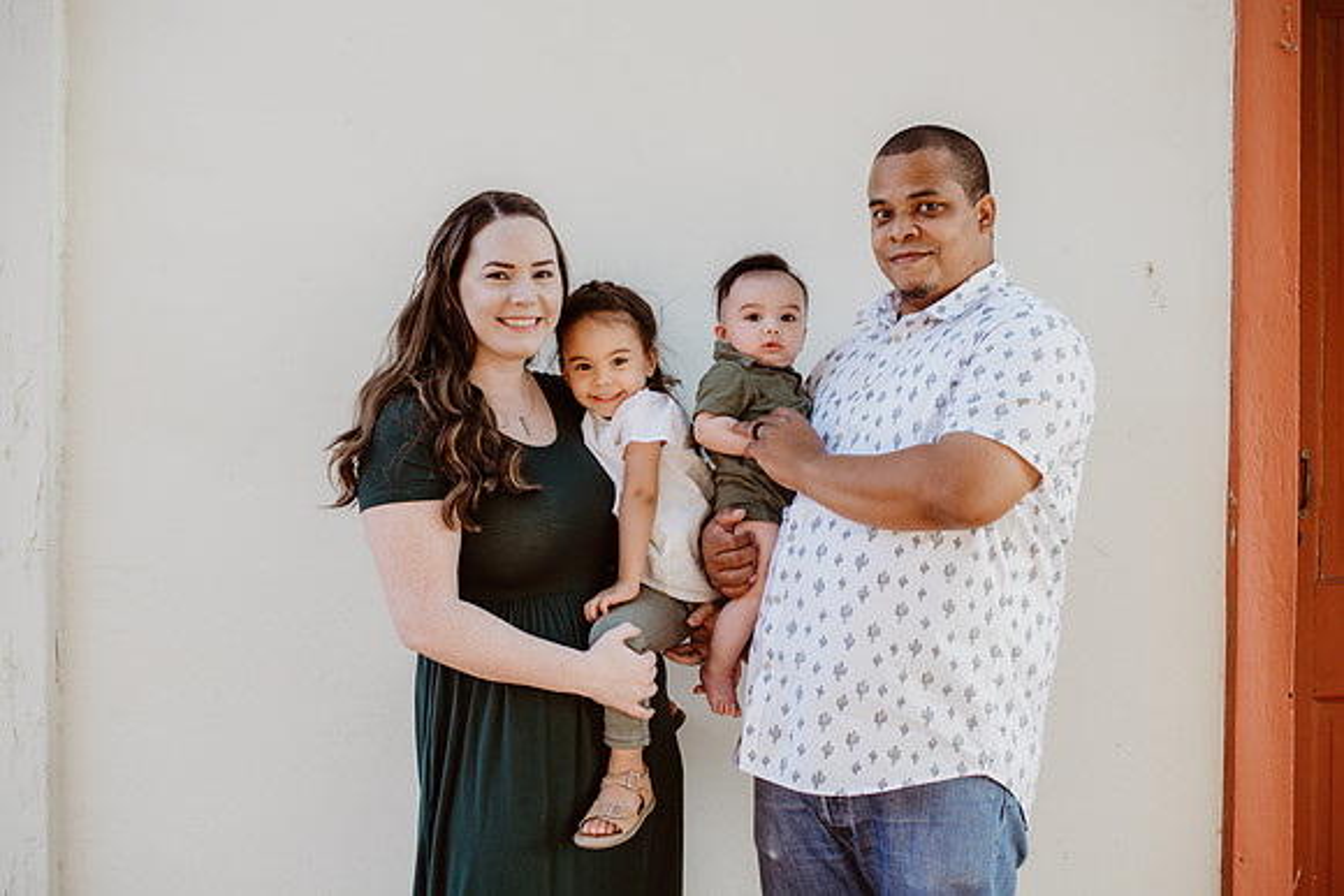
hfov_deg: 39.6
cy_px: 448
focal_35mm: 50
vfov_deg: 27.0
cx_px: 672
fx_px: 1867
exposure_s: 1/160
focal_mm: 50
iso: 200
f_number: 2.8
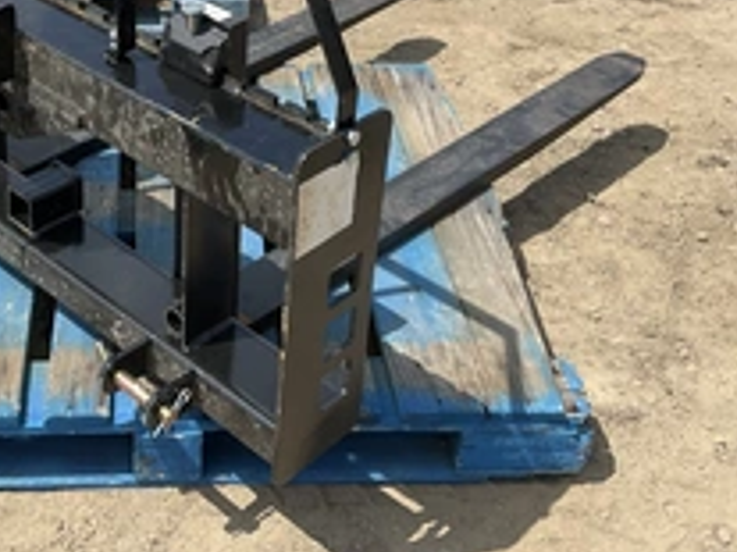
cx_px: 199
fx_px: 1192
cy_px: 50
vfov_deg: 25.2
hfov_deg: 33.8
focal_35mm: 56
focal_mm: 3
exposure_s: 1/1730
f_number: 1.8
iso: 25
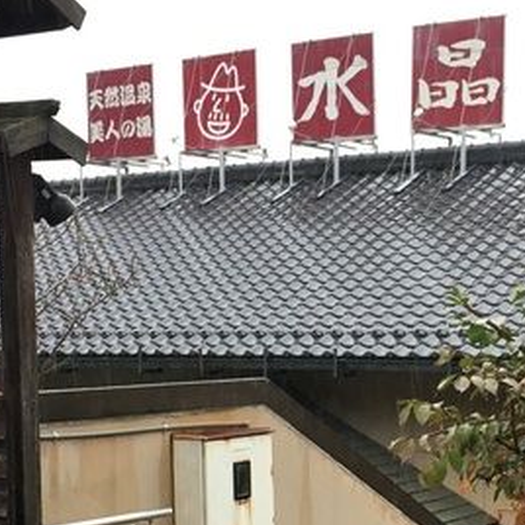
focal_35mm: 78
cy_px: 434
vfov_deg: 21.9
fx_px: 1338
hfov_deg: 22.1
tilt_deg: -4.2
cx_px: 363
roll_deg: +0.1
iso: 25
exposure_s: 1/30
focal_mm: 4.15
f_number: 2.2
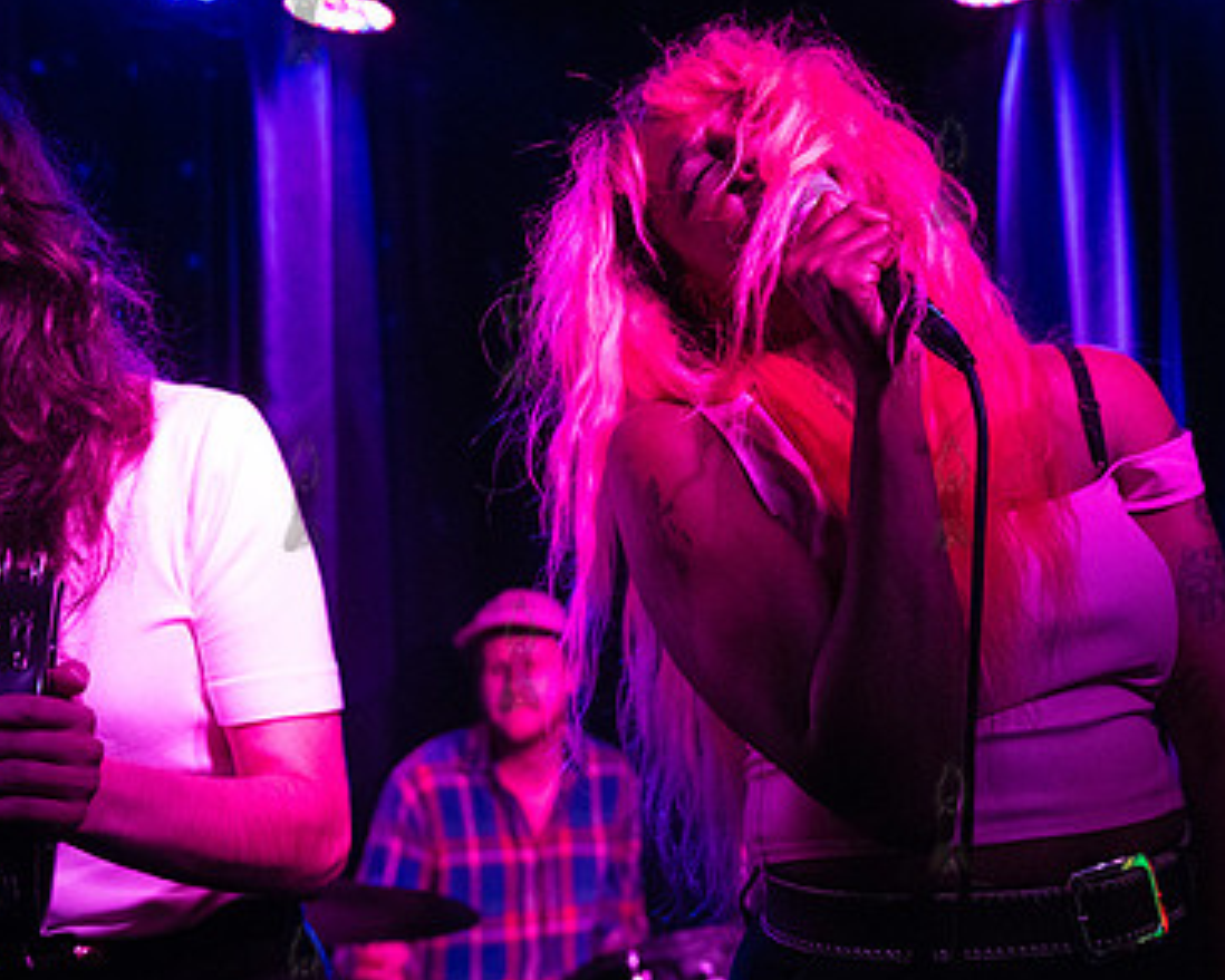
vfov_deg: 29.2
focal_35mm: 52
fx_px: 1886
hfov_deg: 35.0
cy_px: 492
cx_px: 947
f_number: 3.5
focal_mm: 35
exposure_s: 1/320
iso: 12800
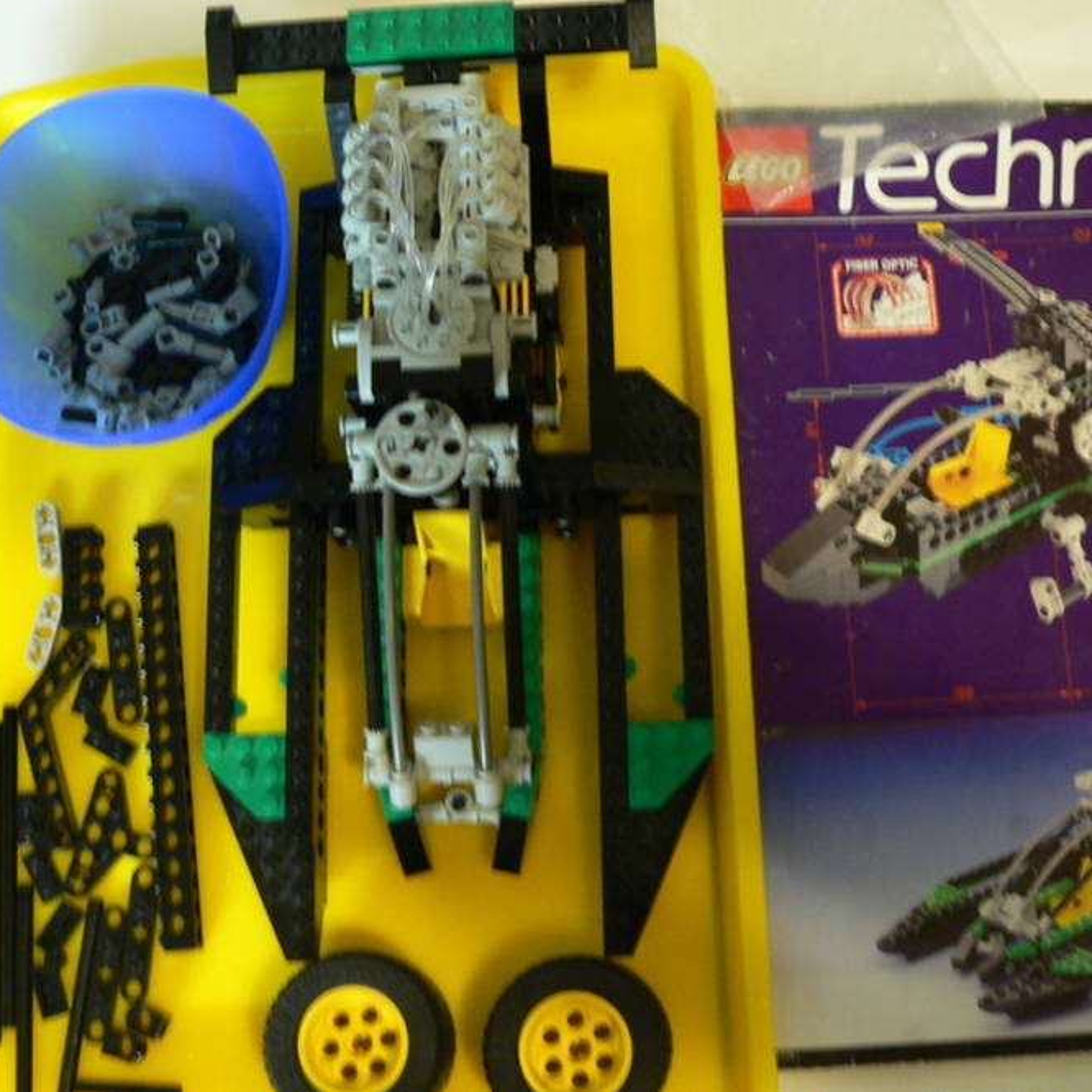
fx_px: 1535
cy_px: 540
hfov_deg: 39.1
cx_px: 597
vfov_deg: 39.2
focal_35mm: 43
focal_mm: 6
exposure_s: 1/4
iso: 200
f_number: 2.8
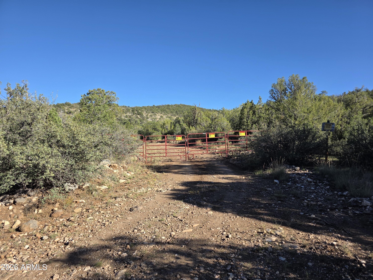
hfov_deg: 73.9
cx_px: 186
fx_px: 248
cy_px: 140
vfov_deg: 58.9
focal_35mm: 23
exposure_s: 1/3363
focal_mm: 6.3
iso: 80
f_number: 1.7
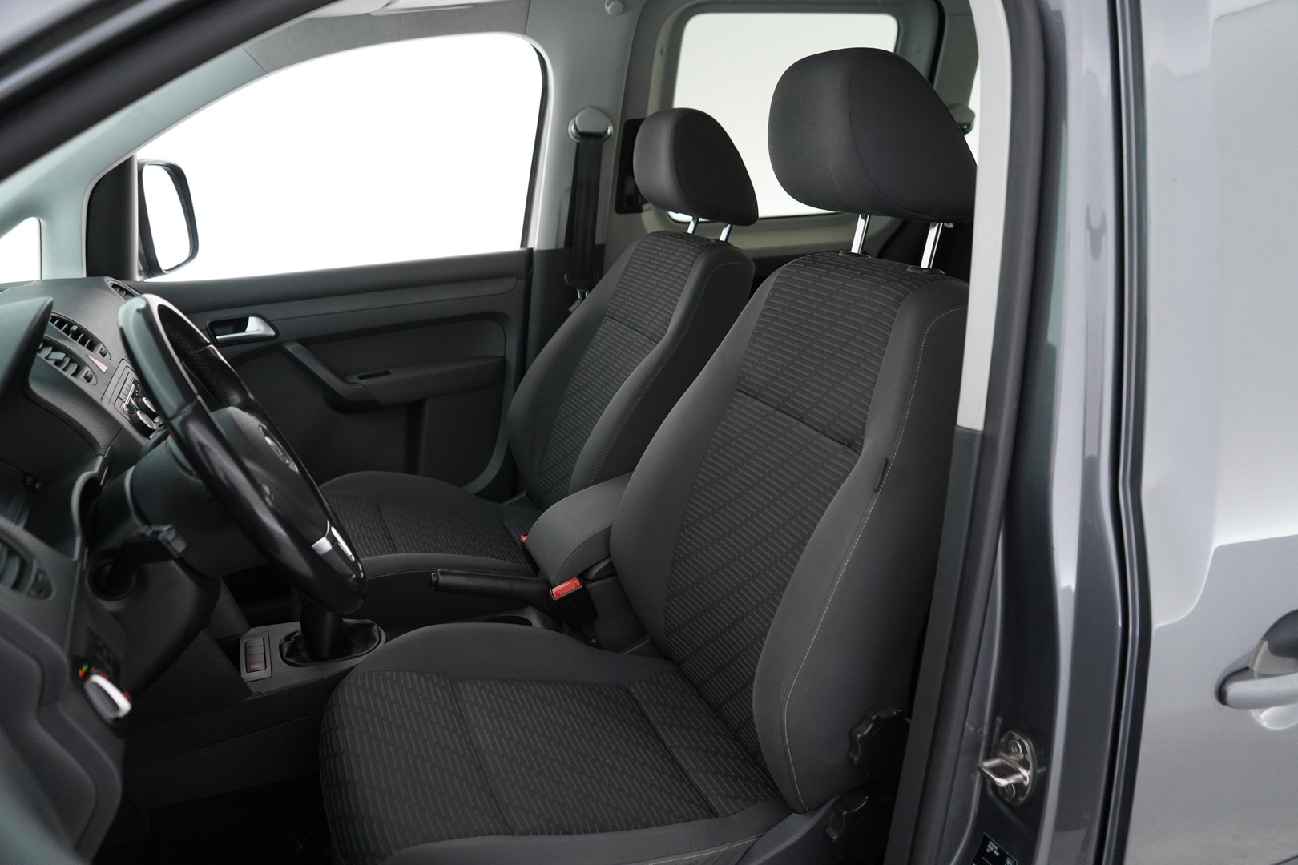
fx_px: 1009
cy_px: 432
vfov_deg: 46.4
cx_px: 649
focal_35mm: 28
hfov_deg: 65.5
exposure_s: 1/40
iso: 3200
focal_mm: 28
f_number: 3.5
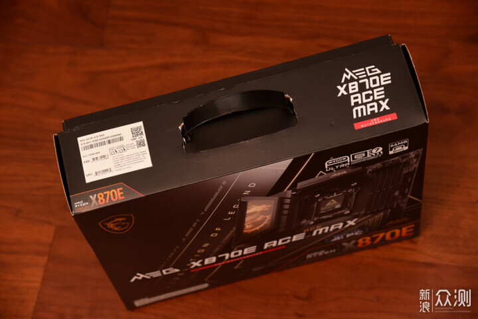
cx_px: 239
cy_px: 160
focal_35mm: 92
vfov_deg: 14.9
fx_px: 1221
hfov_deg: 22.1
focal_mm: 92
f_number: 5.6
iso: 1600
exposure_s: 1/60
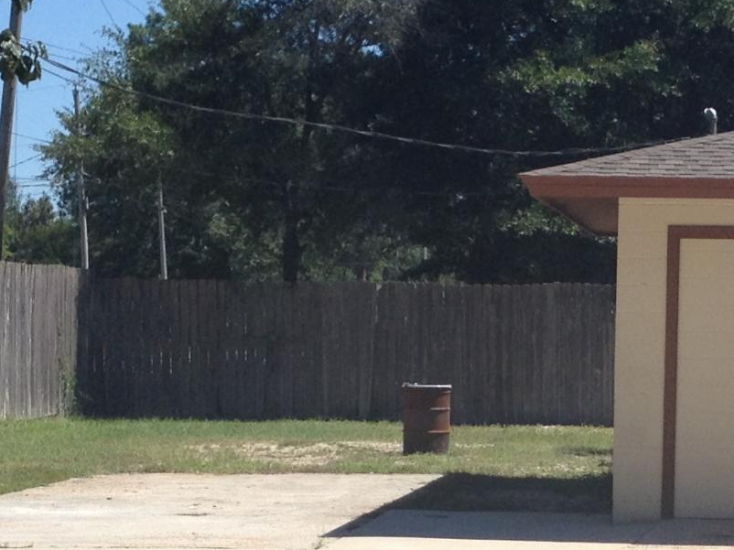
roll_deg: -1.1
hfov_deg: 15.0
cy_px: 404
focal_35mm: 131
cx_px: 596
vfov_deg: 11.3
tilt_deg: -1.6
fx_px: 2777
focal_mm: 4.28
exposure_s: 1/1672
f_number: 2.4
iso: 50
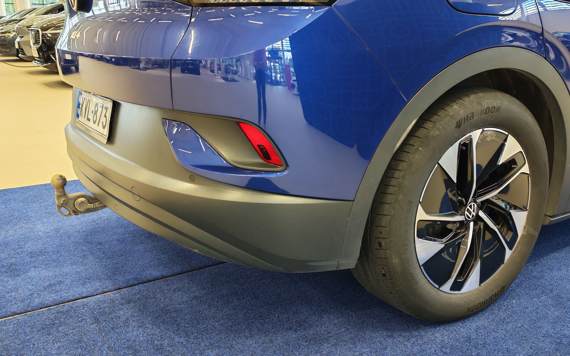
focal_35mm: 35
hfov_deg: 55.3
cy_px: 187
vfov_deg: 36.3
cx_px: 285
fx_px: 544
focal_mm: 6.12
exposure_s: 1/100
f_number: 1.9
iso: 640
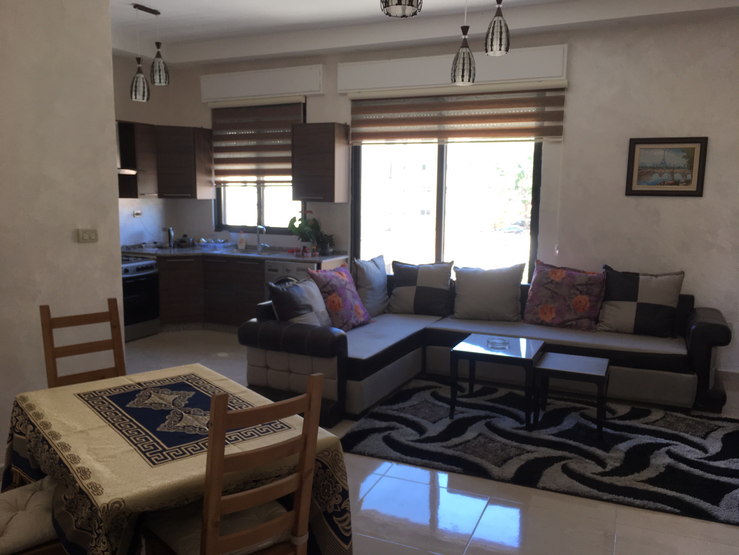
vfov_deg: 48.2
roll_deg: -0.7
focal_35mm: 29
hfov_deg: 61.7
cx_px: 370
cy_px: 278
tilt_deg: -8.7
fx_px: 619
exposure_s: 1/50
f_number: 2.2
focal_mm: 4.15
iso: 32
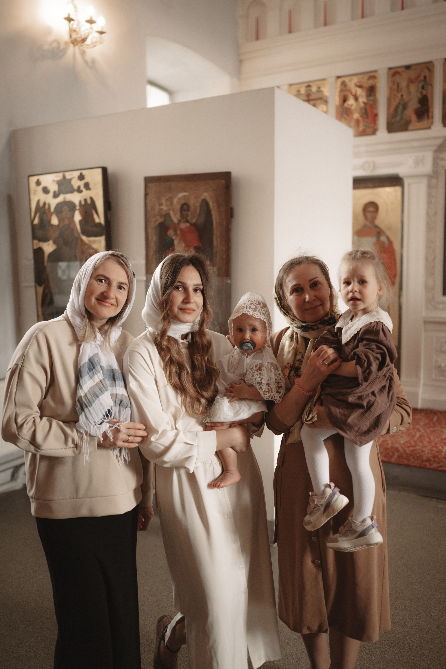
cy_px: 334
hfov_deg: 37.9
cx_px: 223
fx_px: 650
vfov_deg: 54.4
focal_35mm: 35
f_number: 1.8
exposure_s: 1/320
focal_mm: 35
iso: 640
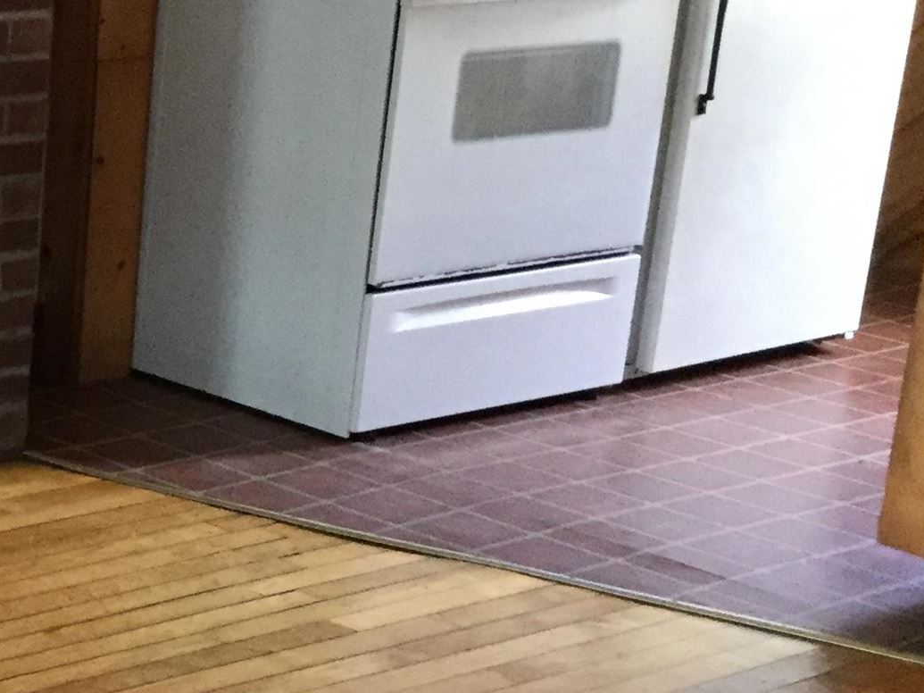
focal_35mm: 92
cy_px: 414
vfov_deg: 16.0
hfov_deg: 19.2
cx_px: -372
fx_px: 2455
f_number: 2.4
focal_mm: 3.3
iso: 200
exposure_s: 1/30
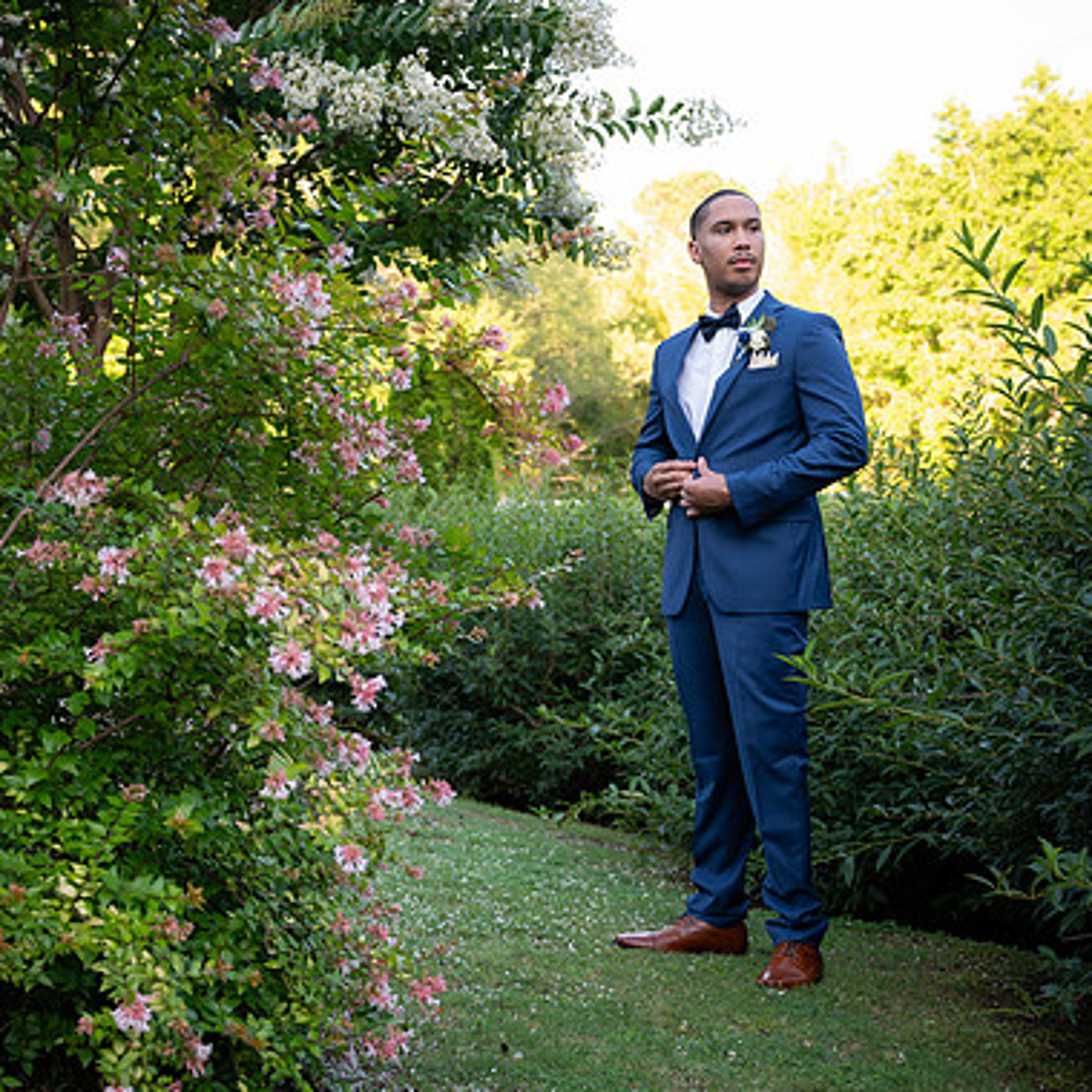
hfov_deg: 29.6
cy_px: 549
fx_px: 2034
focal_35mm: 57
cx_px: 287
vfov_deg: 30.0
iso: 640
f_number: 4
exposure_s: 1/250
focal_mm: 44
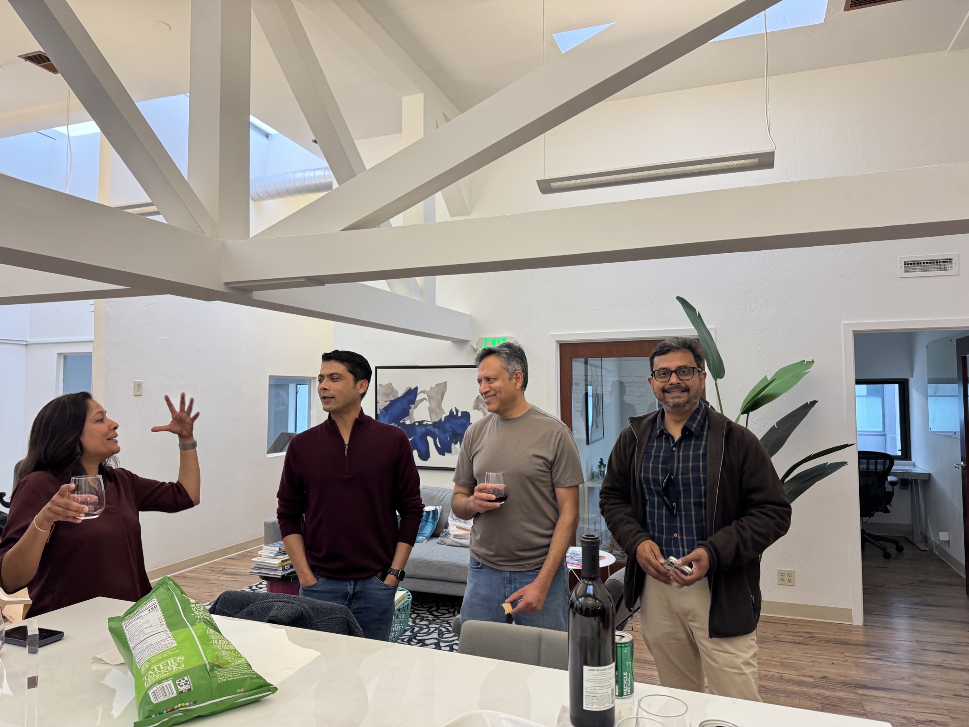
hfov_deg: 71.6
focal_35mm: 24
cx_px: 484
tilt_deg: +2.8
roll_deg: +0.2
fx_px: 672
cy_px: 364
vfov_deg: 56.8
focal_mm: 6.76
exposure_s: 1/120
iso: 160
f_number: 1.78
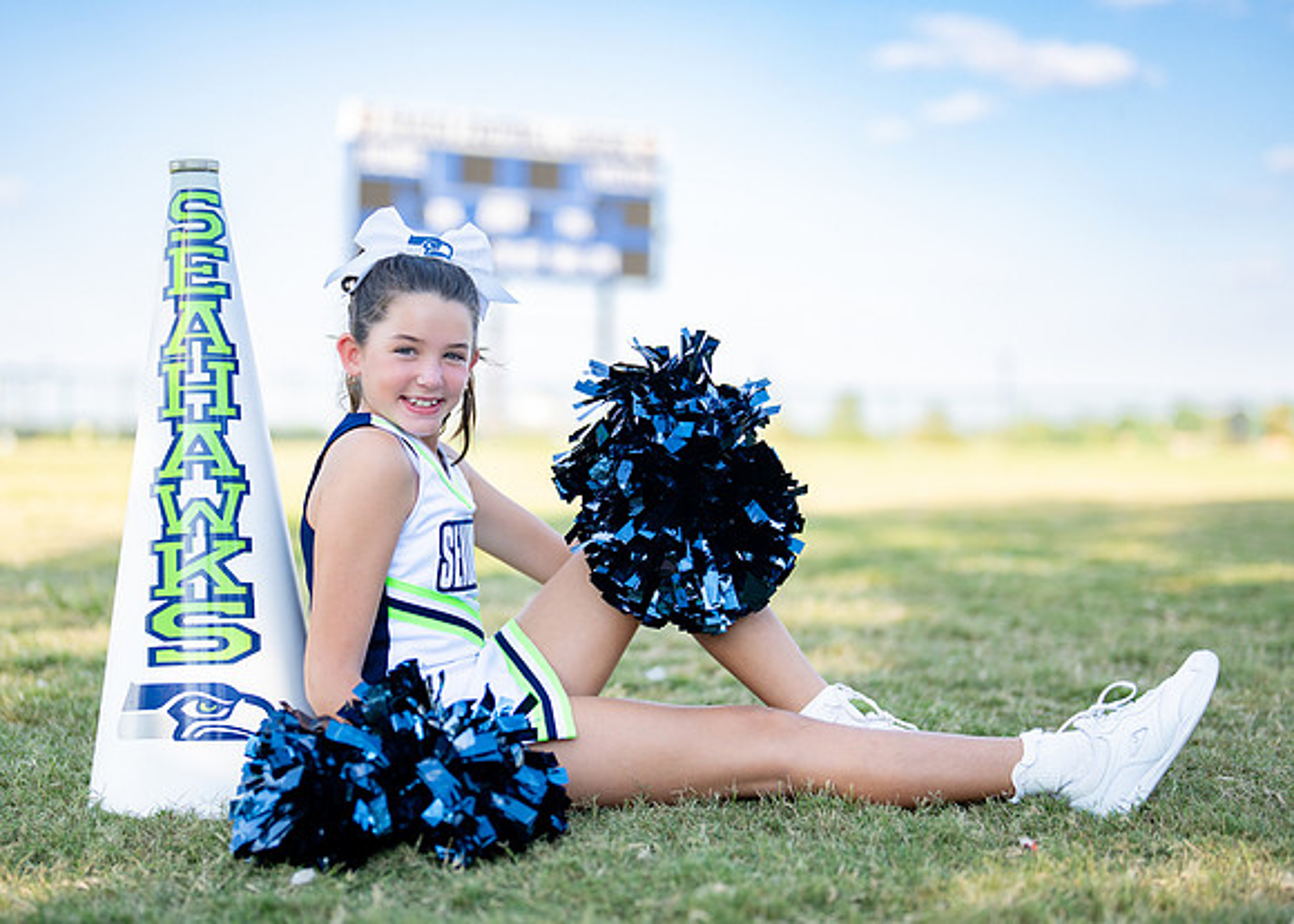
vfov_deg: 22.3
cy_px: 497
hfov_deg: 30.9
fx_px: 2339
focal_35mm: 64
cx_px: 590
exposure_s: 1/2500
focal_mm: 50
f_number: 1.2
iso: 100
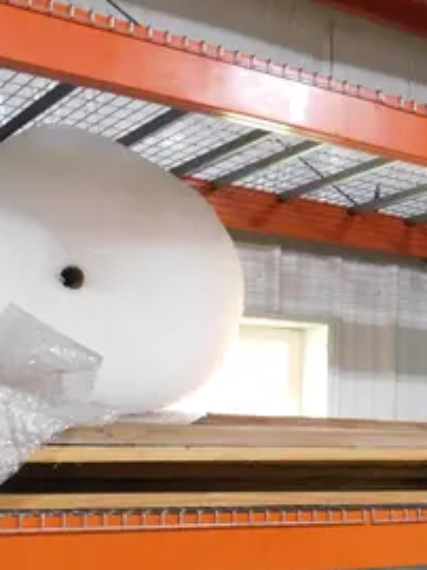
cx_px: 386
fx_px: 1054
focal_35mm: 64
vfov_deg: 29.8
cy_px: 422
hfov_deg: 22.3
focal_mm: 4
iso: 400
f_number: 3
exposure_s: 1/30
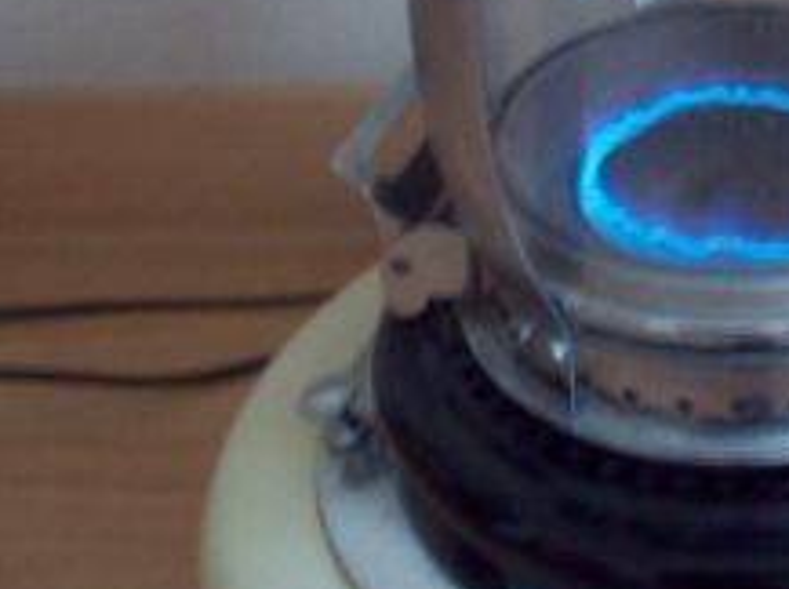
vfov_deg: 17.8
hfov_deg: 23.1
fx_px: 1866
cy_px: 135
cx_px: 753
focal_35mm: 82
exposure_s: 1/8
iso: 200
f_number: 2.8
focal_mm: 6.2
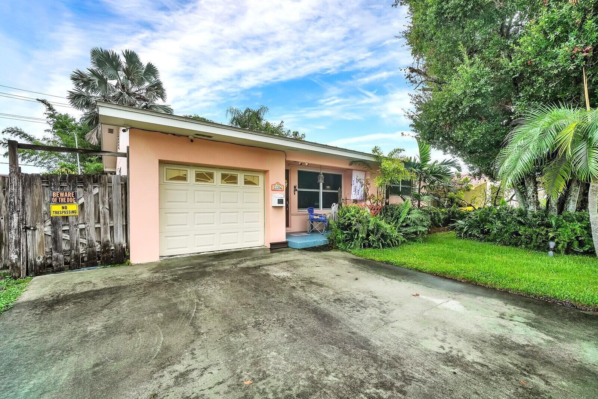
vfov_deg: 81.2
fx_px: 233
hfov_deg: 104.2
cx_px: 299
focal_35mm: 14
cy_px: 200
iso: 800
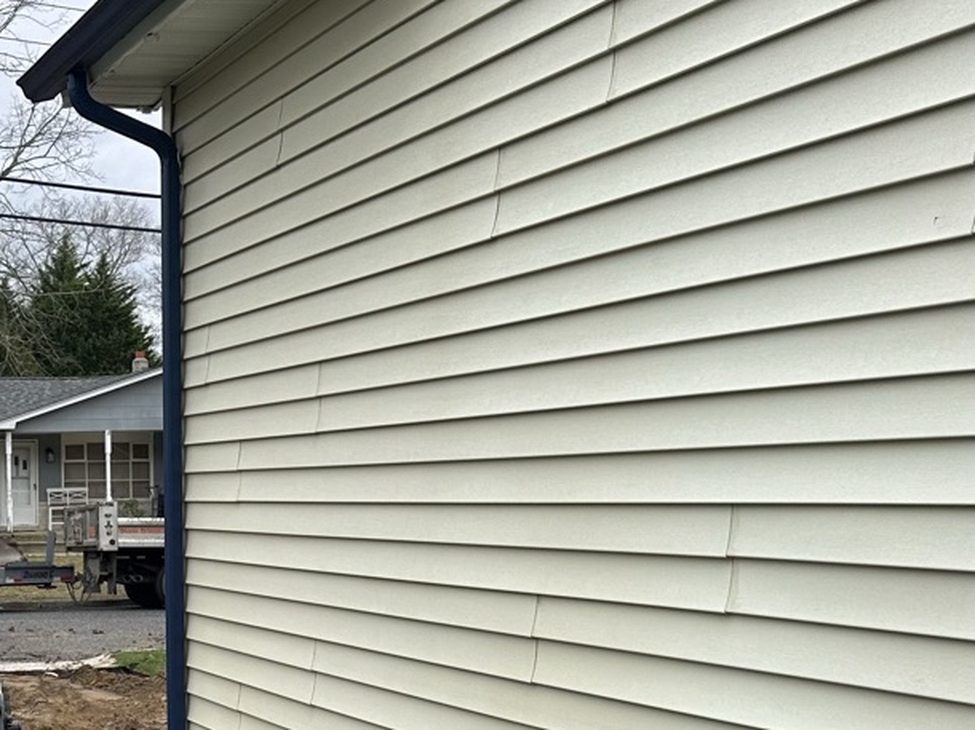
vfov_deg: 22.6
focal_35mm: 63
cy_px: 669
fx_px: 1774
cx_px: 94
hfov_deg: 29.4
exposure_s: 1/1171
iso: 80
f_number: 1.78
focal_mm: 6.86
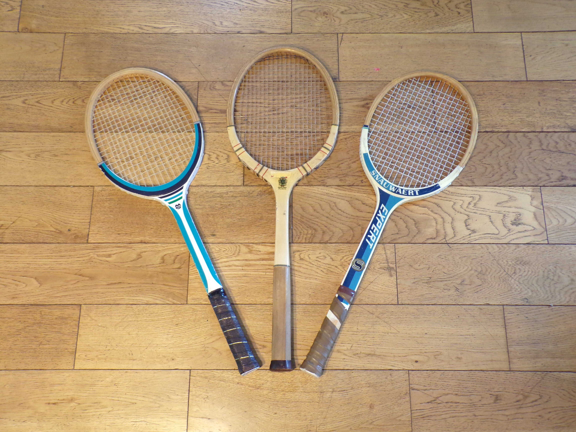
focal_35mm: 32
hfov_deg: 56.8
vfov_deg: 44.2
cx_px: 288
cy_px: 216
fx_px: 532
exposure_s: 1/14
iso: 400
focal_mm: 5.8
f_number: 3.2
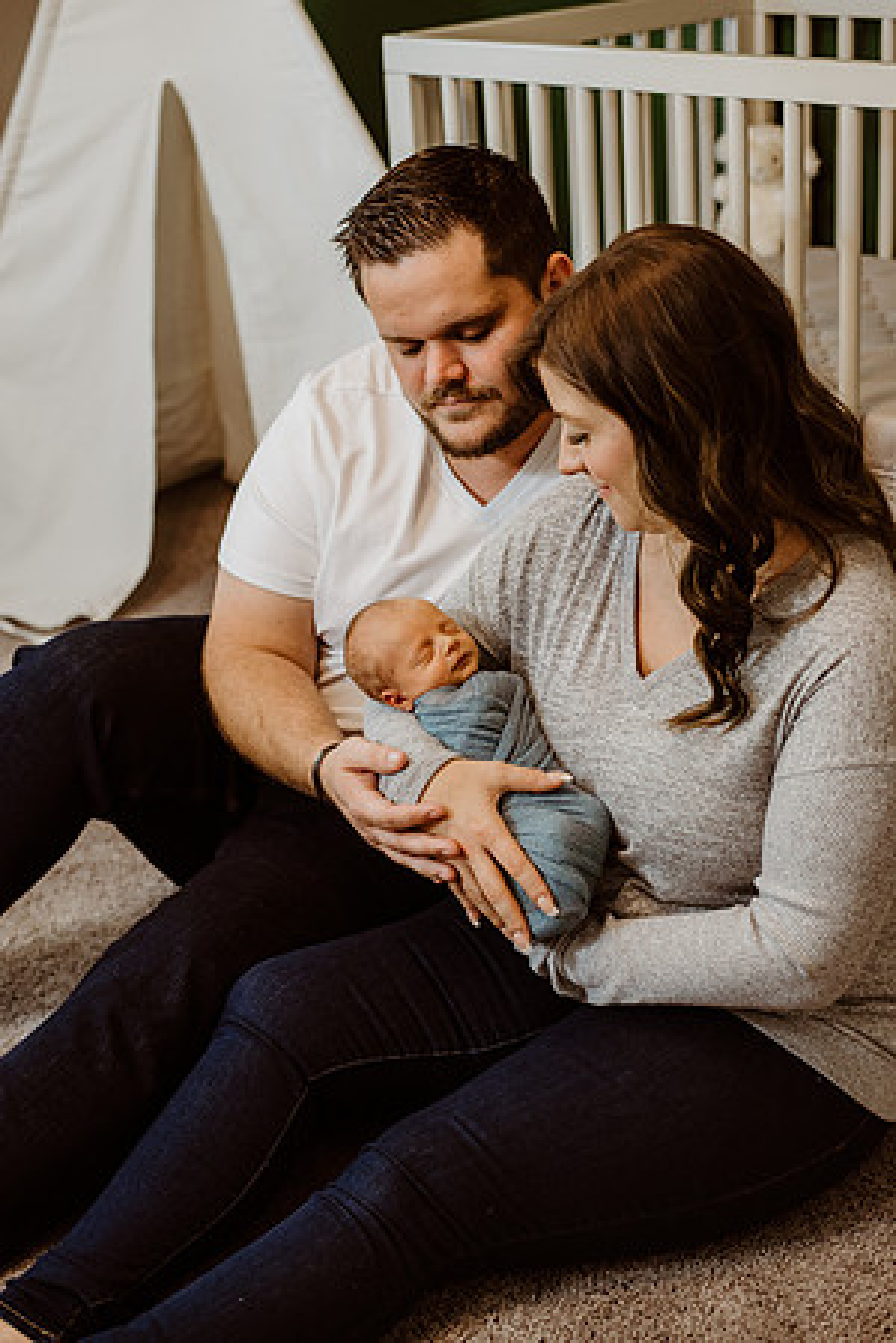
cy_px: 672
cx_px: 448
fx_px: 1867
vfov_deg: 39.6
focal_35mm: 50
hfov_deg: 27.0
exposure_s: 1/160
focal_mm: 50
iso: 1000
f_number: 3.2
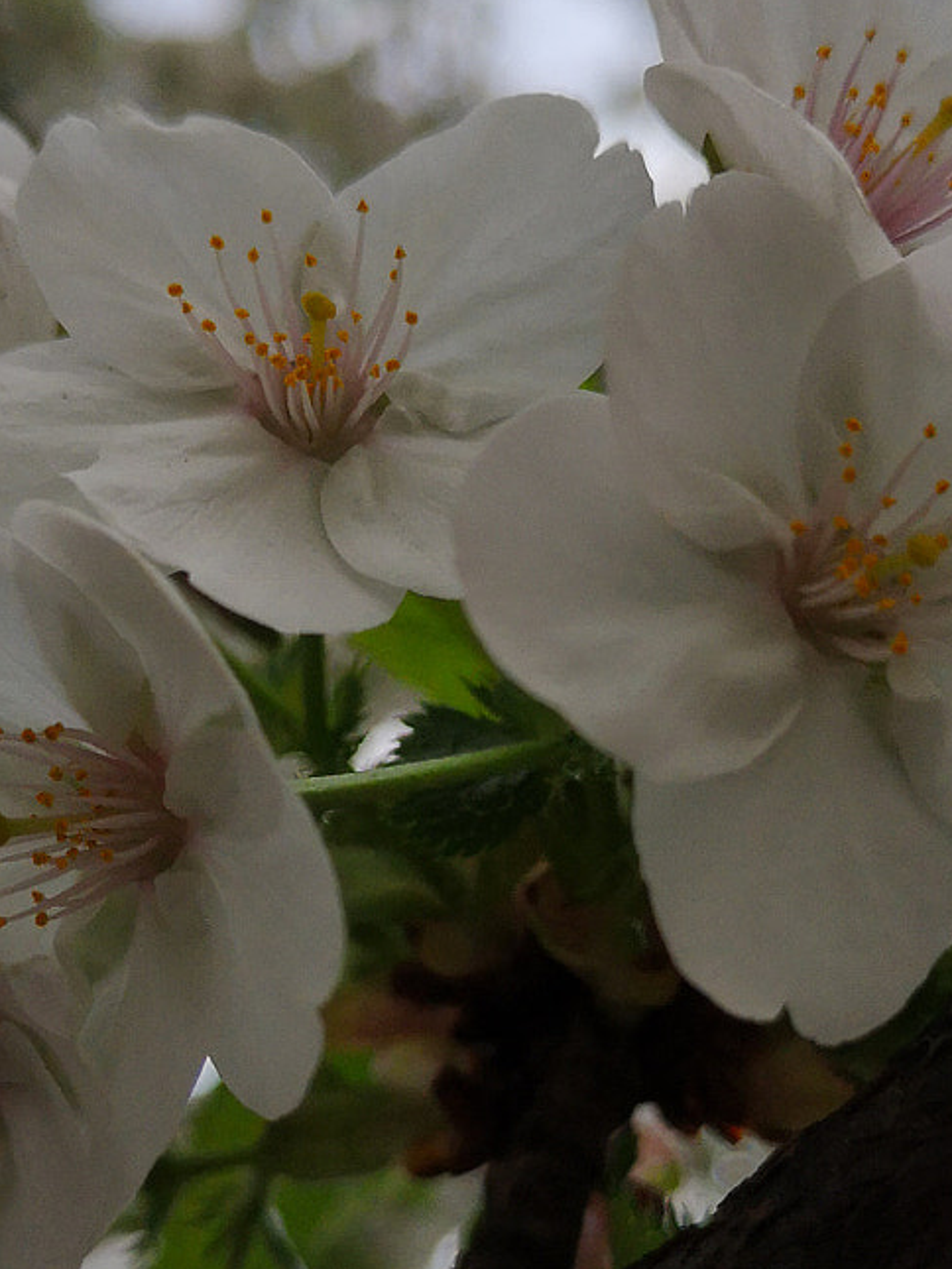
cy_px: 807
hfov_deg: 21.9
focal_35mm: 67
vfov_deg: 28.8
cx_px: 423
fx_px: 2456
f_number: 1.8
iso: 100
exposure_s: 1/900
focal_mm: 3.95
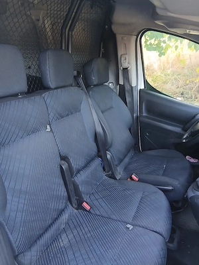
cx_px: 100
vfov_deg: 67.3
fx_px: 199
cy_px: 132
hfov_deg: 53.1
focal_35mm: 26
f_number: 1.8
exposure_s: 1/60.2
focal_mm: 3.98
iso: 250
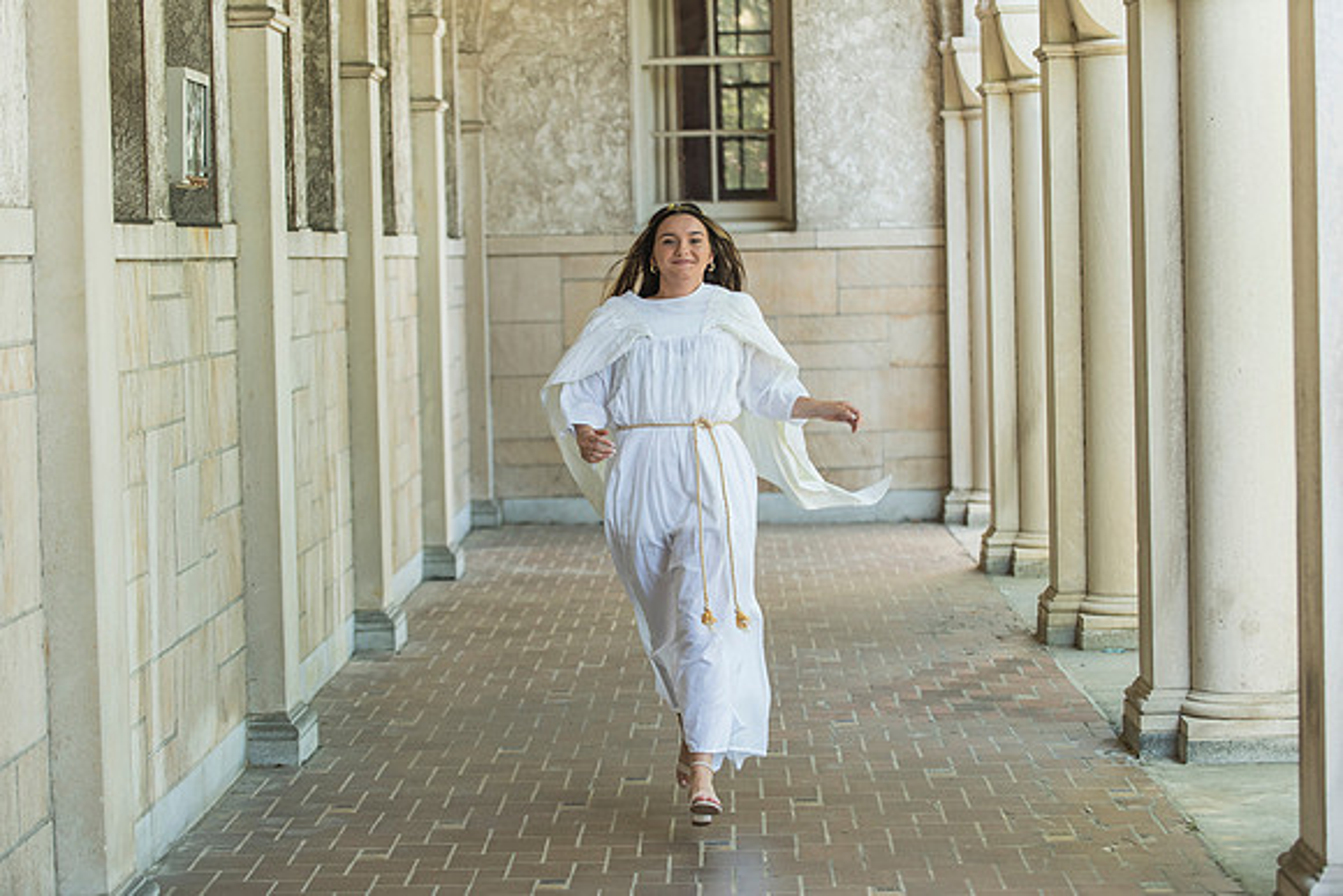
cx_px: 659
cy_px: 448
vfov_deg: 14.0
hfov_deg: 20.8
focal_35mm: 98
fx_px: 3658
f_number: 3.5
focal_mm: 95
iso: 320
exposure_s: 1/320
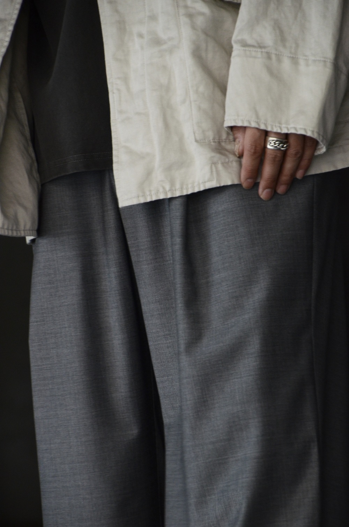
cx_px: 174
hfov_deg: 6.1
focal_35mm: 225
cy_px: 264
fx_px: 3285
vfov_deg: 9.2
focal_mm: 150
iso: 1000
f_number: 6
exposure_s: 1/125
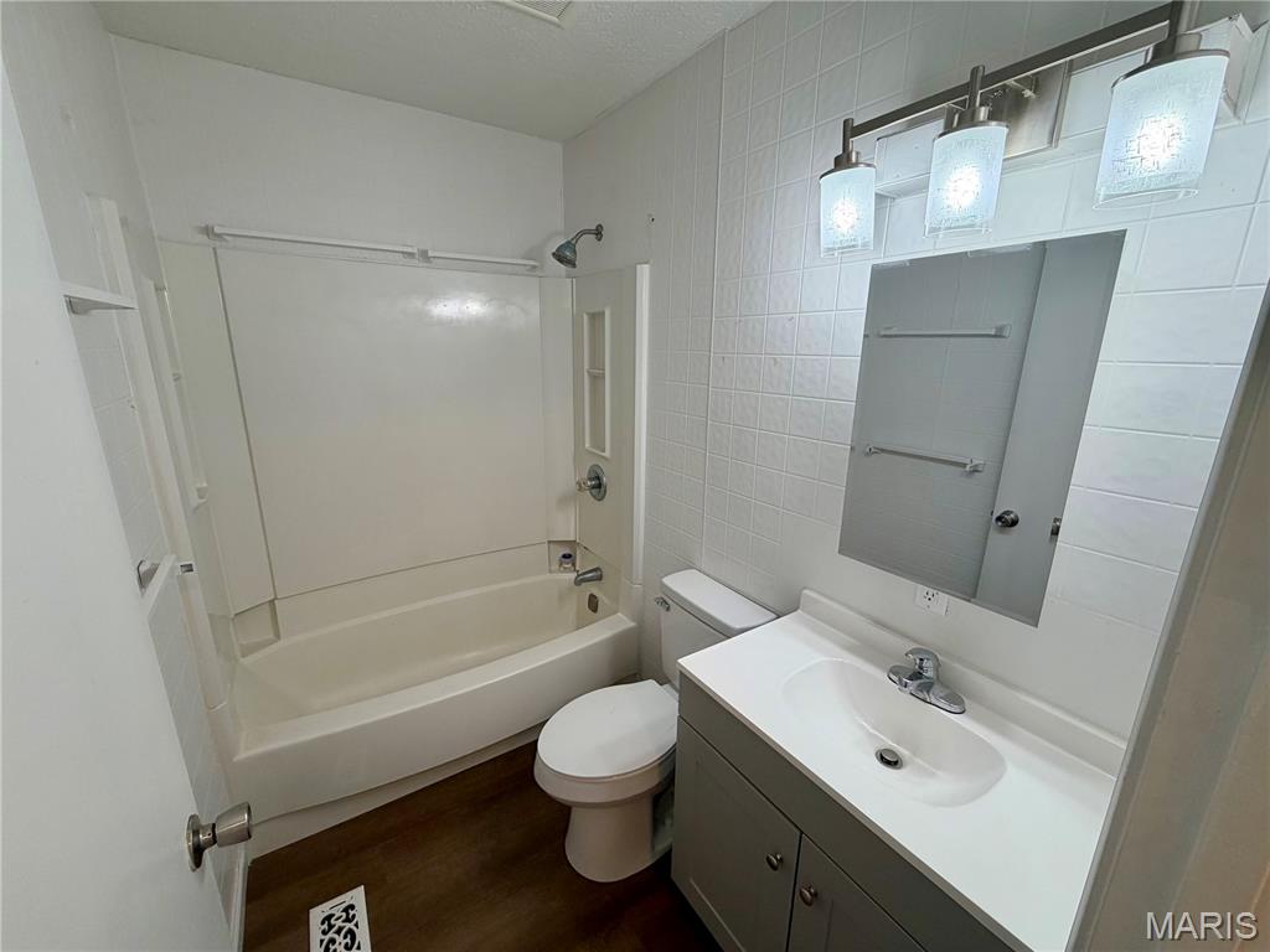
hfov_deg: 102.1
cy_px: 476
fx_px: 514
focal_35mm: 14
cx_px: 635
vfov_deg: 85.7
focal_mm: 2.22
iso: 125
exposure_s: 1/120
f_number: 2.2
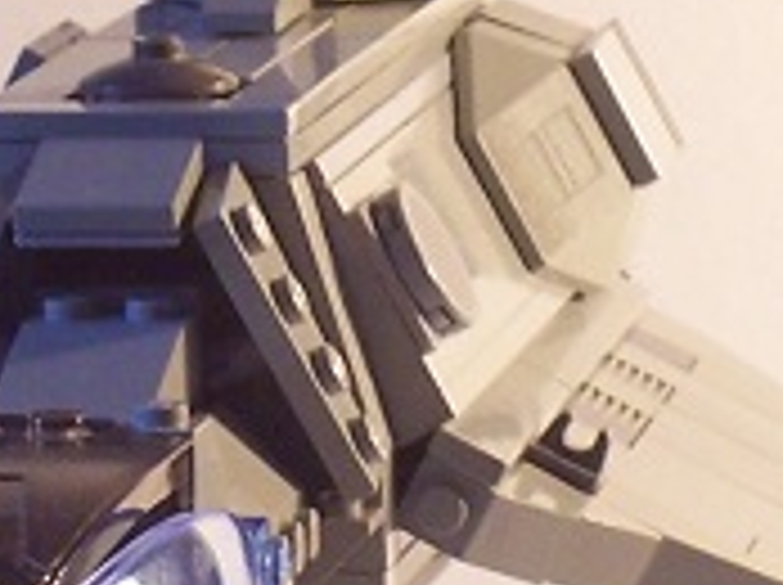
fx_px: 8538
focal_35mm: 378
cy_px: 346
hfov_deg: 5.3
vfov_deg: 3.9
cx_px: 338
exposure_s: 1/15
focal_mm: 13.5
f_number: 4.1
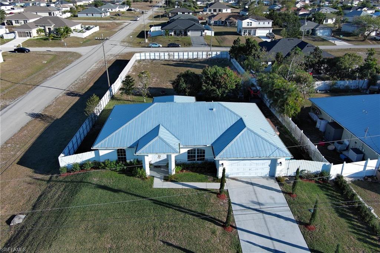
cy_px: 126
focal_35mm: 29
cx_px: 190
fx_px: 306
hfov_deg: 63.7
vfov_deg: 44.9
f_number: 2.8
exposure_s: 1/138
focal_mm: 10.57
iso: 100
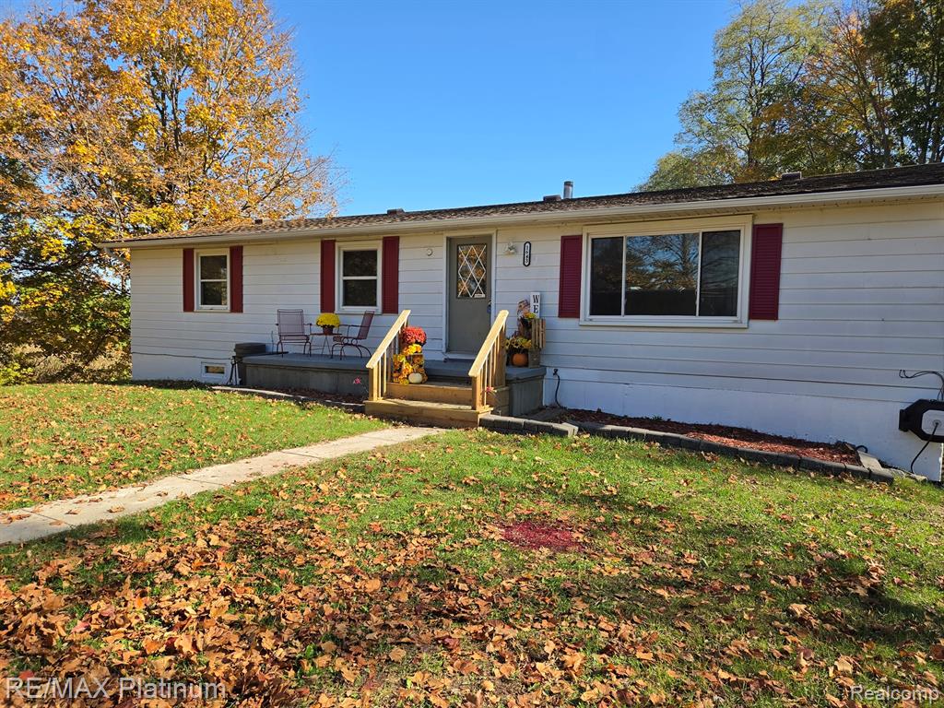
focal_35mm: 23
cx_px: 472
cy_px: 354
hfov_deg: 73.9
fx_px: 627
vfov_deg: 58.9
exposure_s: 1/2157
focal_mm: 5.4
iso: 80
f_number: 1.8
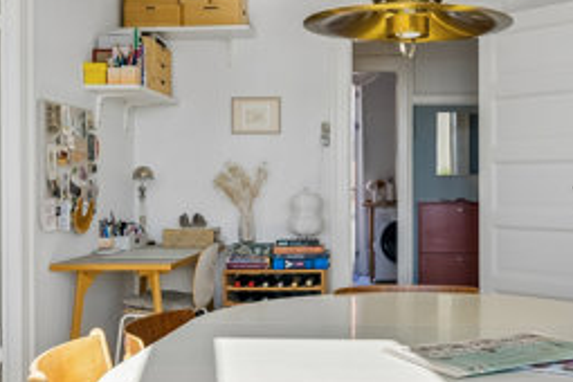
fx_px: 748
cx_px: 339
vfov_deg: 28.6
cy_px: 203
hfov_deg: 41.7
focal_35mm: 47
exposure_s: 1/320
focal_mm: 15
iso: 500
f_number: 5.6
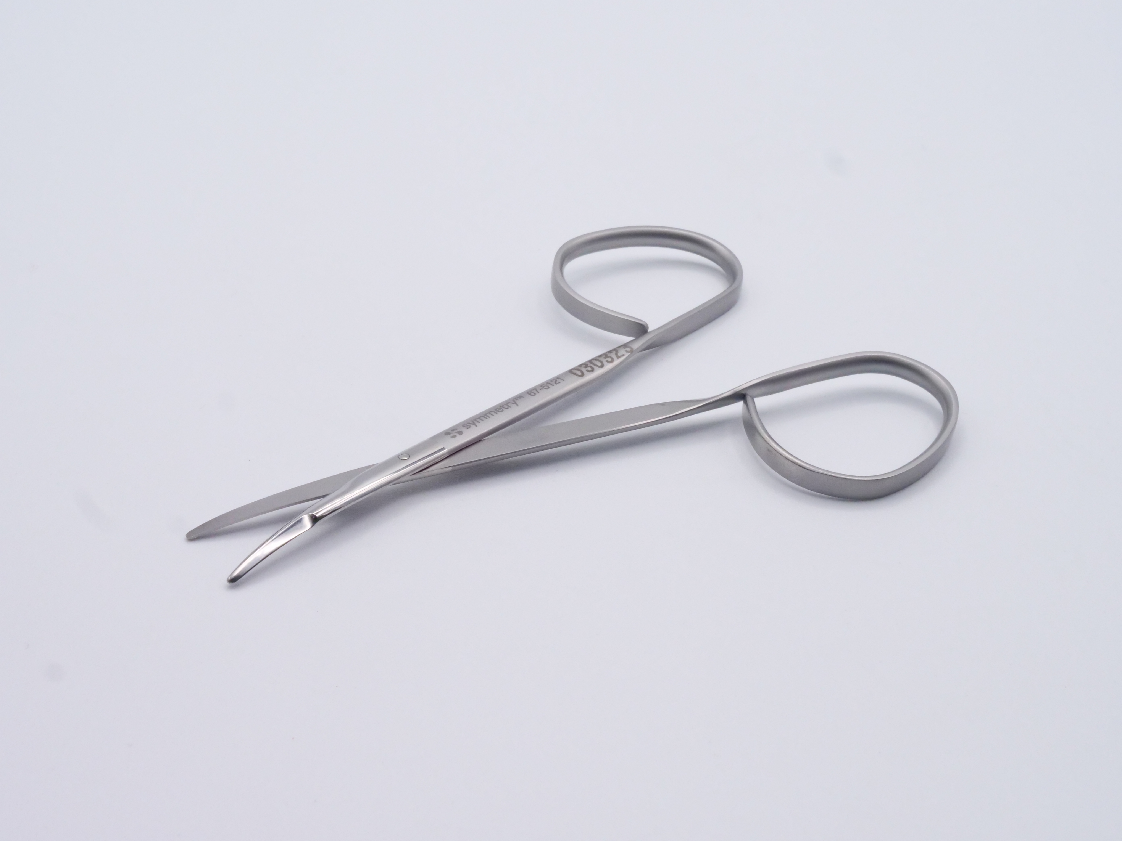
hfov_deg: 35.5
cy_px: 420
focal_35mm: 54
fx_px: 1750
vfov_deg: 27.0
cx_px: 561
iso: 3200
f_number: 18
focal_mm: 27
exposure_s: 1/250
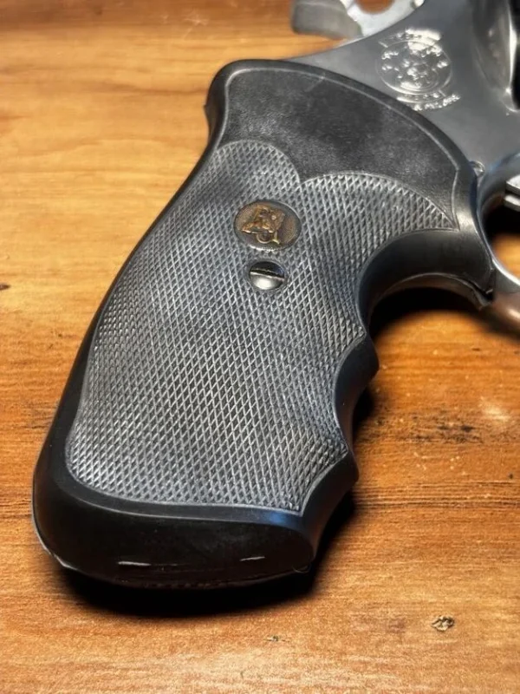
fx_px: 1042
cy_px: 347
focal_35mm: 52
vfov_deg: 36.8
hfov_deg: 28.0
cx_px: 260
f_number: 1.6
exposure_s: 1/60
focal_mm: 5.96
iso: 125
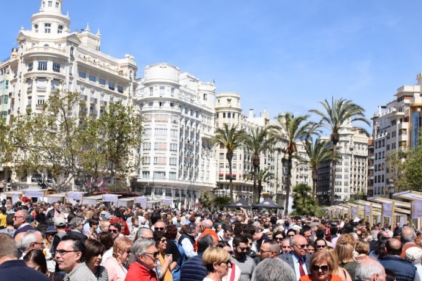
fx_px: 574
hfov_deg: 40.0
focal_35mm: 49
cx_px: 155
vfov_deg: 27.4
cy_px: 177
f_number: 7.1
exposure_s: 1/1600
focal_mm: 22
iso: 400
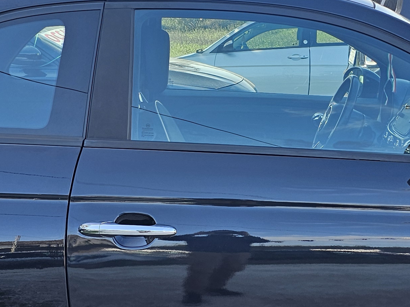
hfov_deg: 25.9
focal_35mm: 75
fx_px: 888
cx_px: 271
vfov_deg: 19.6
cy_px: 122
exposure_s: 1/359
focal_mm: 6.3
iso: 32
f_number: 1.7
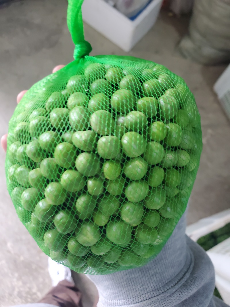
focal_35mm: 26
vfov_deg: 67.3
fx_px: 230
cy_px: 154
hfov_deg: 53.1
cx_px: 115
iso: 250
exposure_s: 1/50
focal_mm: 4.3
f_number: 2.4
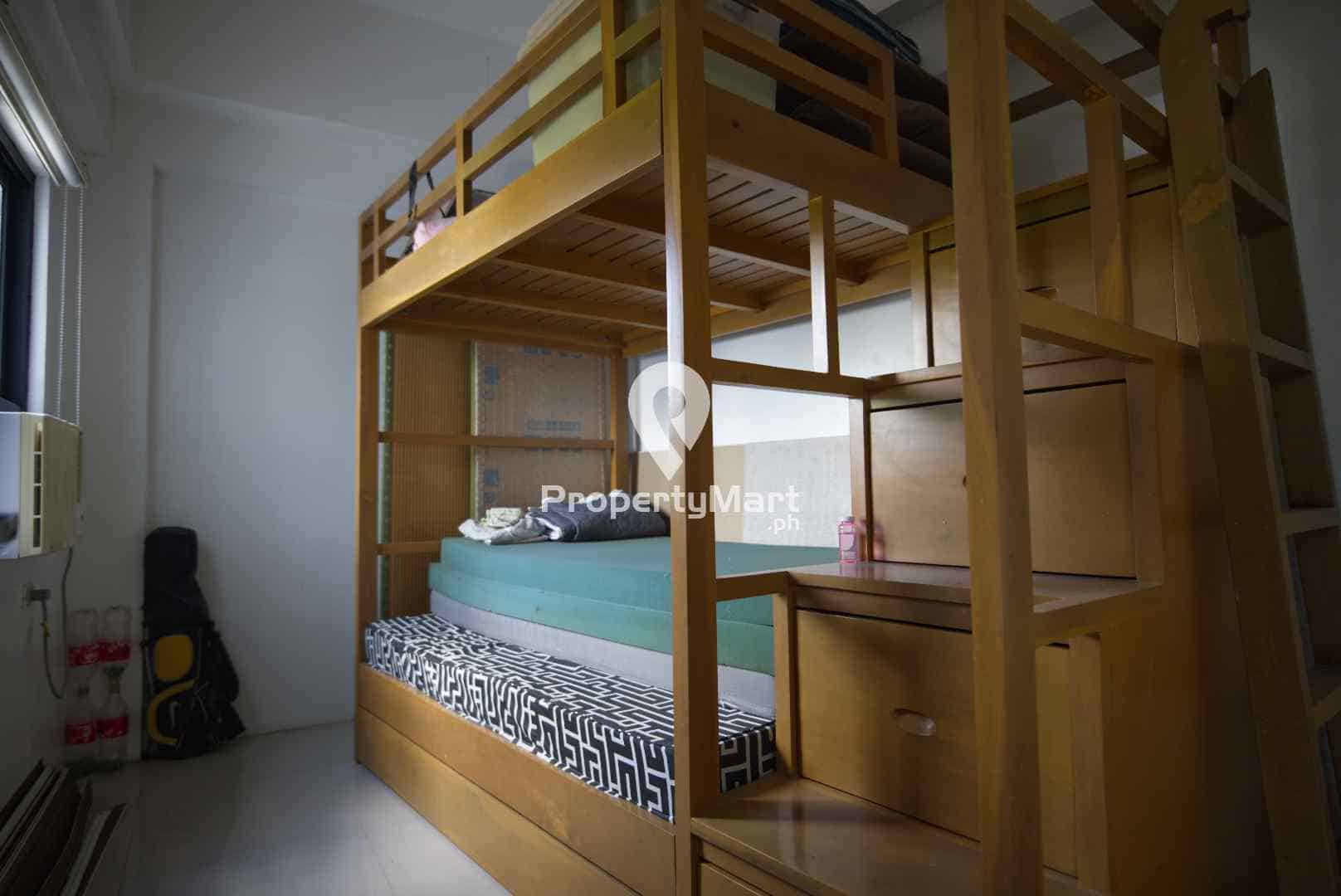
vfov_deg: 63.3
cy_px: 448
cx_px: 670
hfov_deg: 85.4
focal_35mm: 20
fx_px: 727
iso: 160
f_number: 1.4
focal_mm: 13
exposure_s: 1/100
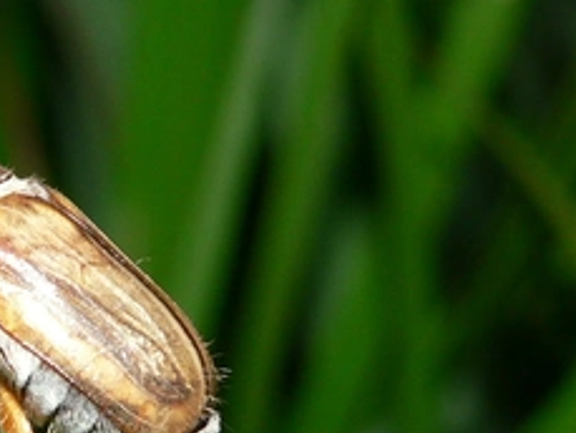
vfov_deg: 7.3
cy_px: 325
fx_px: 3396
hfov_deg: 9.6
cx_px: -10
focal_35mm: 204
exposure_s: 1/60
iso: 100
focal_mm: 12.1
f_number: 4
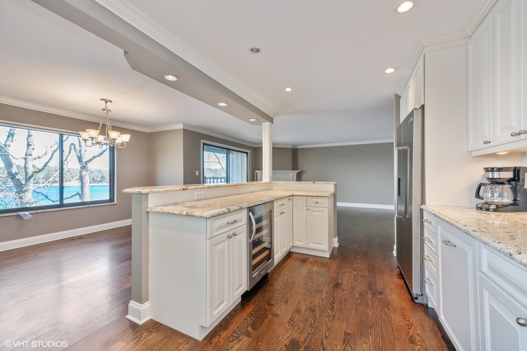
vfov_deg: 81.2
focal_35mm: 14
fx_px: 205
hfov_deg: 104.3
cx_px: 264
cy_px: 176
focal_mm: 14
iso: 200
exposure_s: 1/15
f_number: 9.5
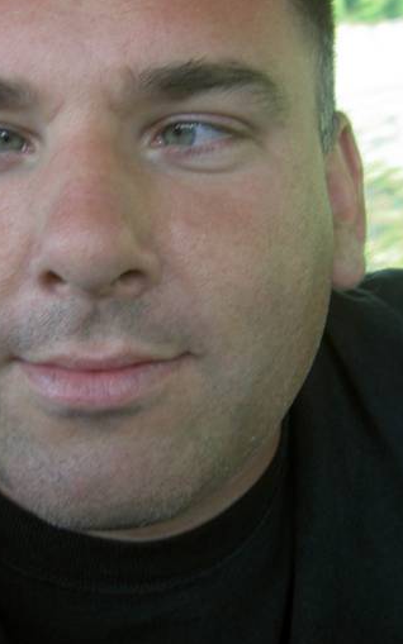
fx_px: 1143
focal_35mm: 65
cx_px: 131
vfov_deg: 31.5
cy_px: 290
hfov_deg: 19.9
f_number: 2.8
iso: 100
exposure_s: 1/80
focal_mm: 8
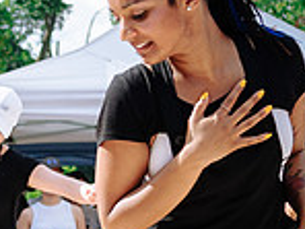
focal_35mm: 181
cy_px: 292
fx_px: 1595
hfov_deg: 10.4
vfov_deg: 8.1
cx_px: -198
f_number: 4
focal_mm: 32
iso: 100
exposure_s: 1/1250
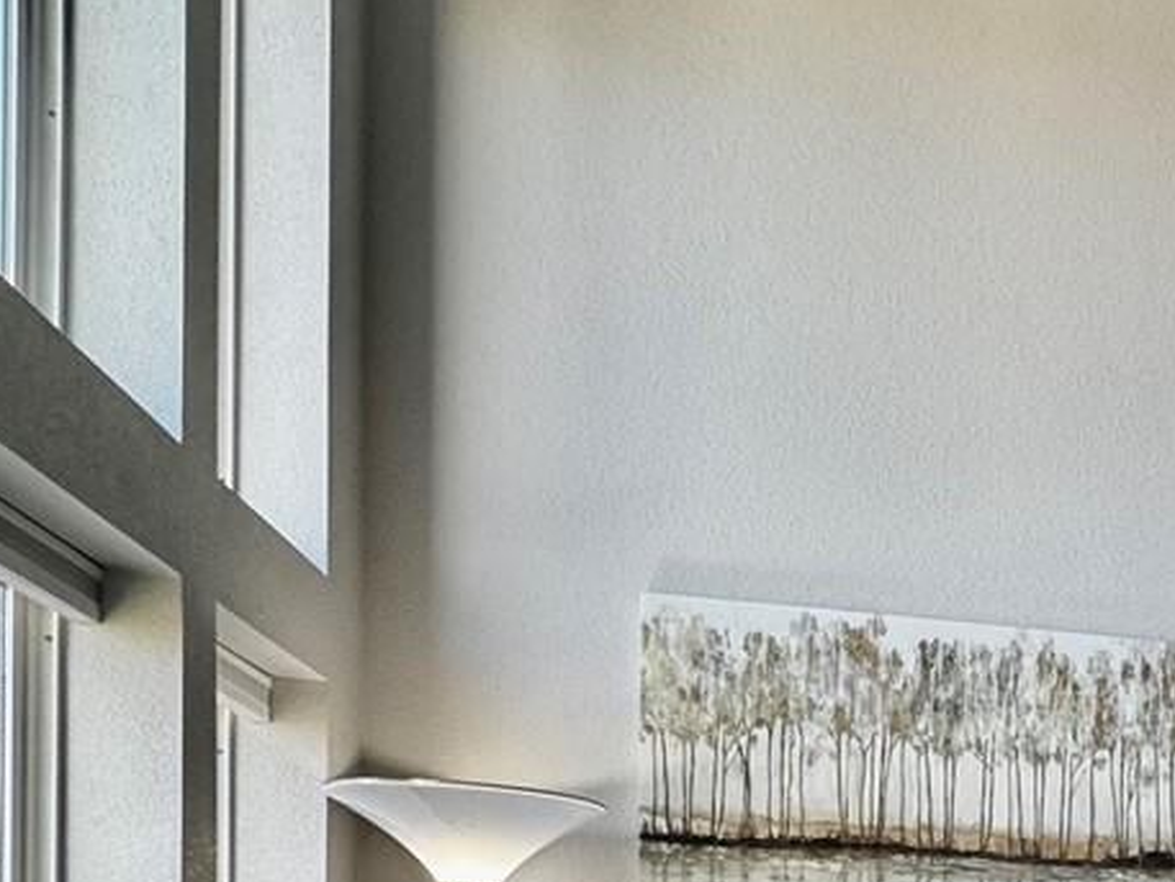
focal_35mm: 49
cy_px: 1106
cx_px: 1427
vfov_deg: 25.9
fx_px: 1664
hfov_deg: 32.0
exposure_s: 1/120
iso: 125
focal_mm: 2.22
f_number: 2.2
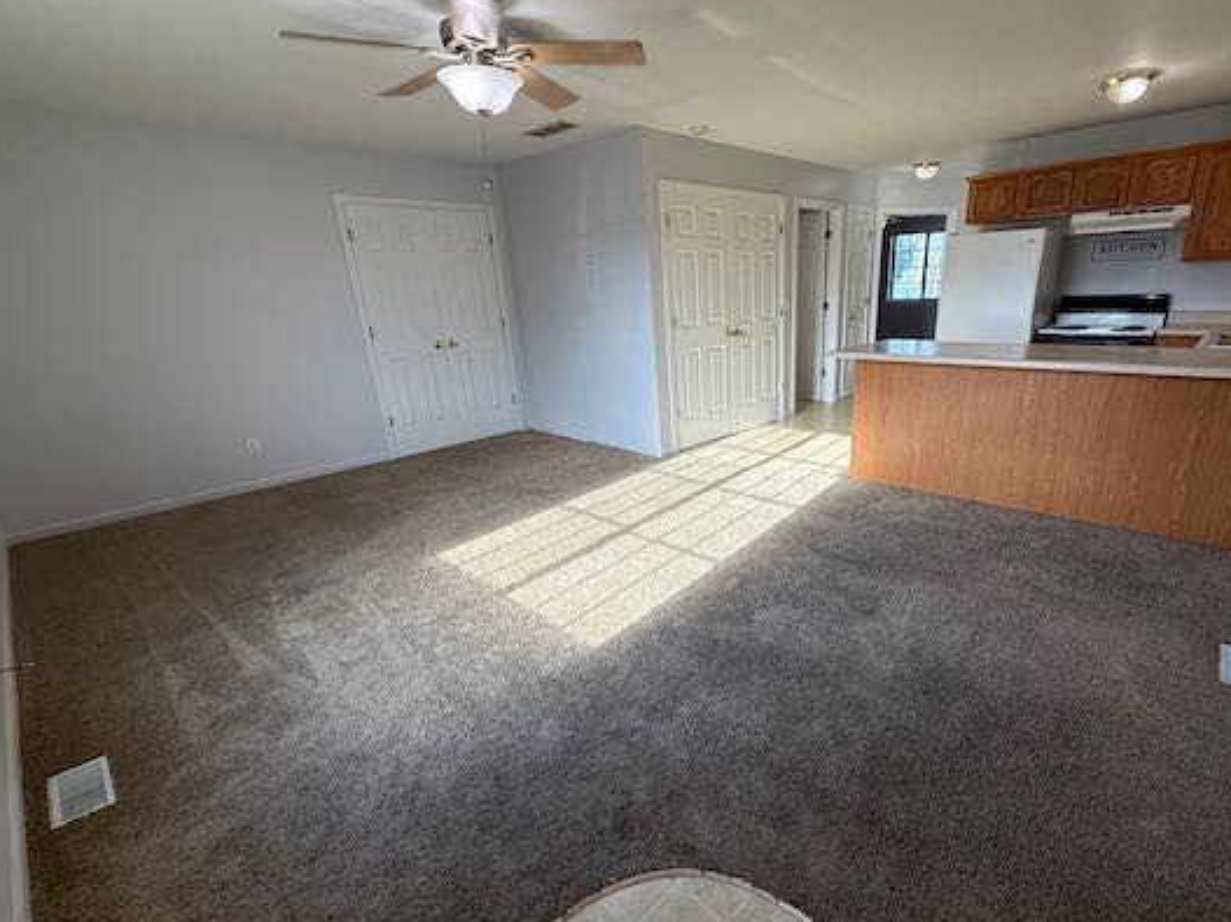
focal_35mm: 17
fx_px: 604
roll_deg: +2.3
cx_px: 698
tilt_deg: -19.3
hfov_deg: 90.5
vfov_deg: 74.6
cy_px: 495
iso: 50
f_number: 2.2
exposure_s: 1/120
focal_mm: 2.22
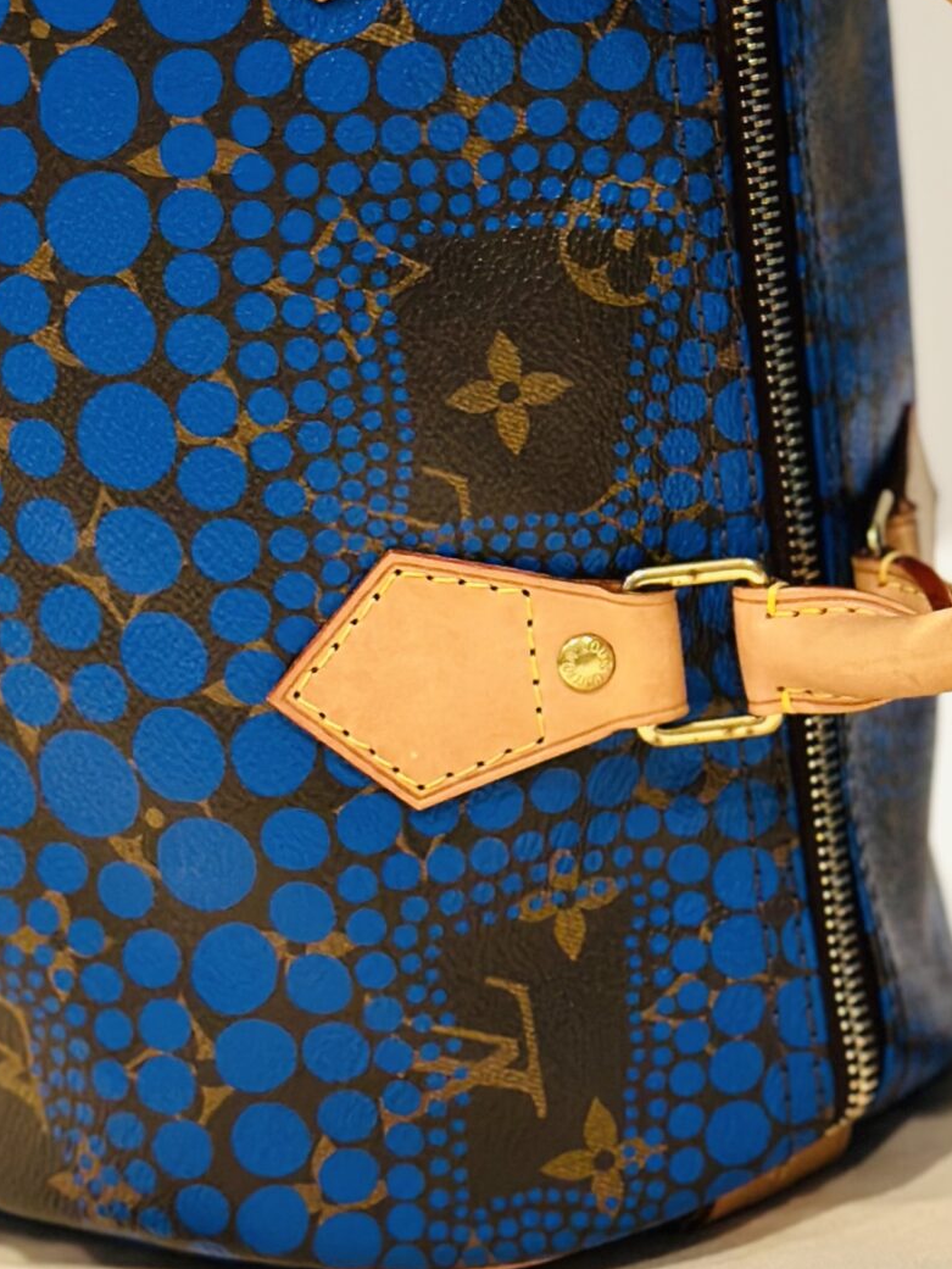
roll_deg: +7.0
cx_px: 1001
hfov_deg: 12.4
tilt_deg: -8.4
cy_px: 199
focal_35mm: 118
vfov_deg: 16.5
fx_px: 4326
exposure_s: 1/60
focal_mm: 6.86
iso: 200
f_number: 1.78
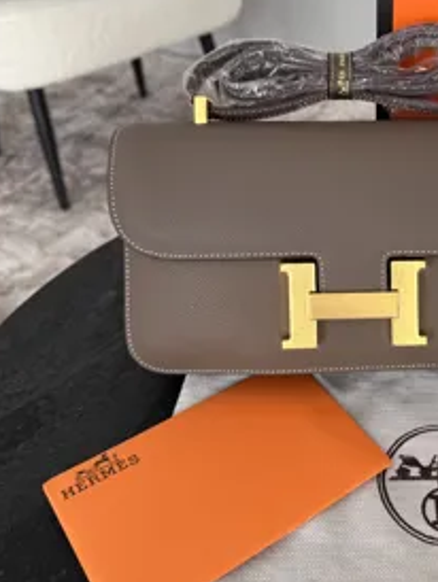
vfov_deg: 44.6
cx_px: 372
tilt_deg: -35.2
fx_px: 707
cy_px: 242
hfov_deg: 33.1
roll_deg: -0.4
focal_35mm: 42
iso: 125
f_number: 1.78
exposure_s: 1/121
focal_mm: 6.76
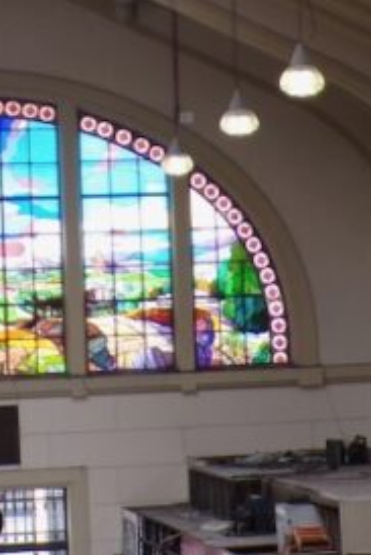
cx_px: 440
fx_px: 2516
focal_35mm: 163
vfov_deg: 12.6
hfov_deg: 8.3
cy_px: 194
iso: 100
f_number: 3.4
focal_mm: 7.6
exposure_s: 1/75
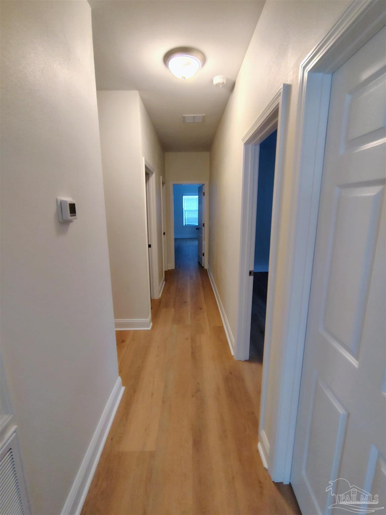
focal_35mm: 16
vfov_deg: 94.5
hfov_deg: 78.1
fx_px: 238
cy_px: 258
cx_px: 193
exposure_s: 1/30
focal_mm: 2.13
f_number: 2.2
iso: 409
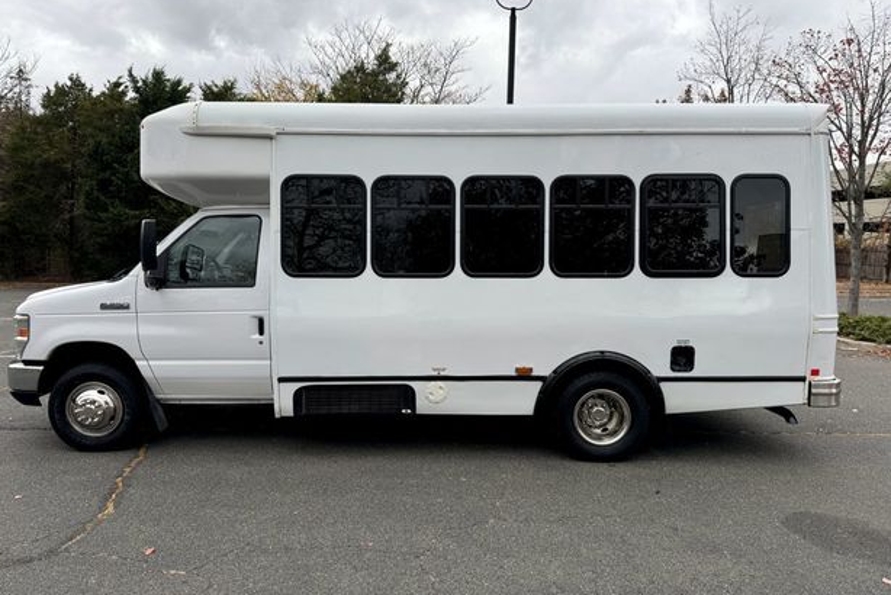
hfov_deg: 69.4
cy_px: 293
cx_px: 441
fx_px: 644
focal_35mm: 26
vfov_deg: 49.6
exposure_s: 1/832
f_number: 1.78
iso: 80
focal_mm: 6.76
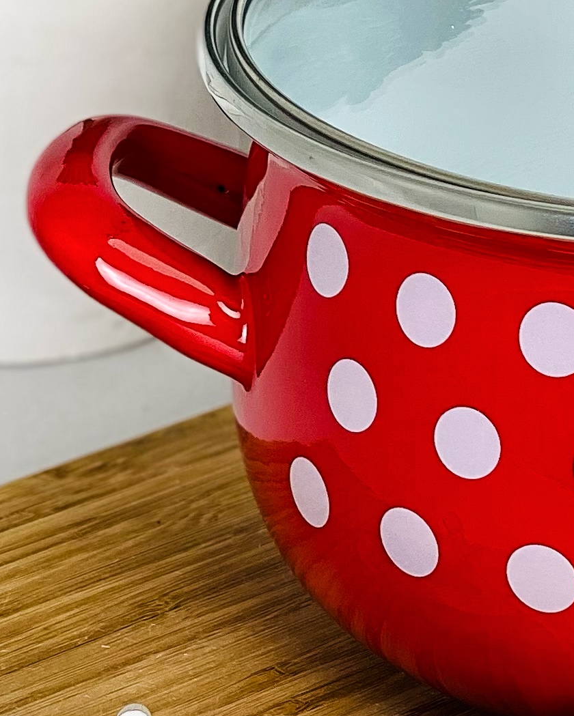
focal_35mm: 195
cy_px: -72
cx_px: 749
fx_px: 4138
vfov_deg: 9.8
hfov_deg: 7.8
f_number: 2
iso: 20
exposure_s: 1/105
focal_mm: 6
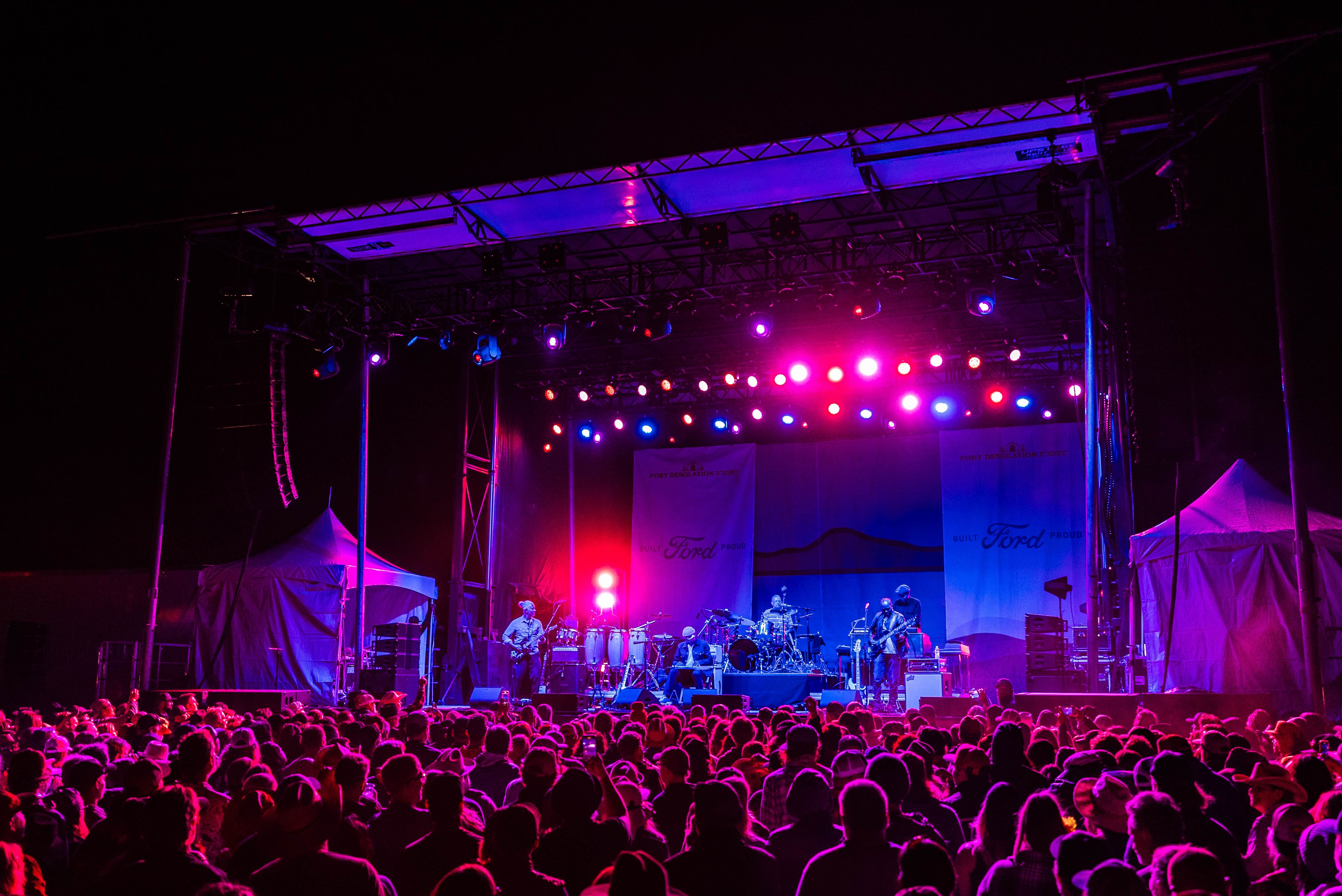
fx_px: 1305
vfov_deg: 37.9
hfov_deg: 54.4
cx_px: 671
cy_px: 448
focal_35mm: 35
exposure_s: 1/100
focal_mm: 35
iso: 2000
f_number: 2.8
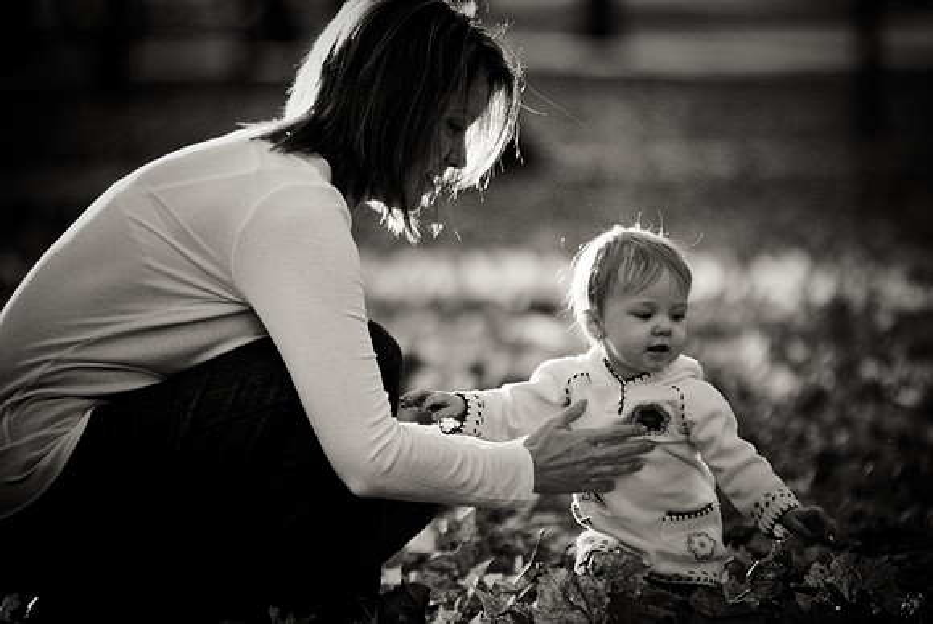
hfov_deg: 6.9
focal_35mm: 300
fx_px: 7783
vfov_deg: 4.6
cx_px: 466
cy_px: 312
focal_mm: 200
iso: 200
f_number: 2.8
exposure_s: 1/800
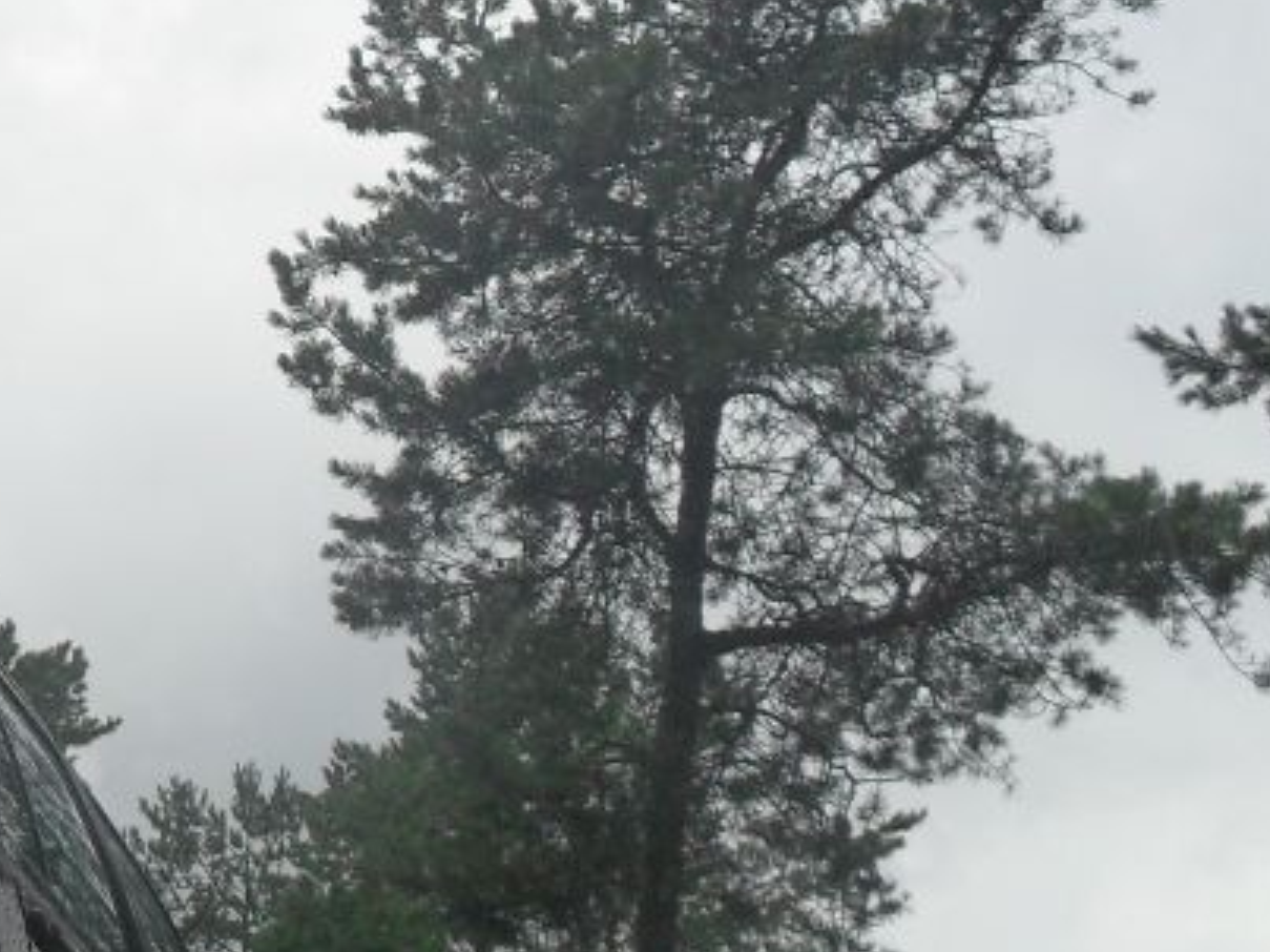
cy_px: 637
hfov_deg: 21.1
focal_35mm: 89
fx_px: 3264
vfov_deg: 16.5
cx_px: -50
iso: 100
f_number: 2.8
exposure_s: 1/500
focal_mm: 6.2
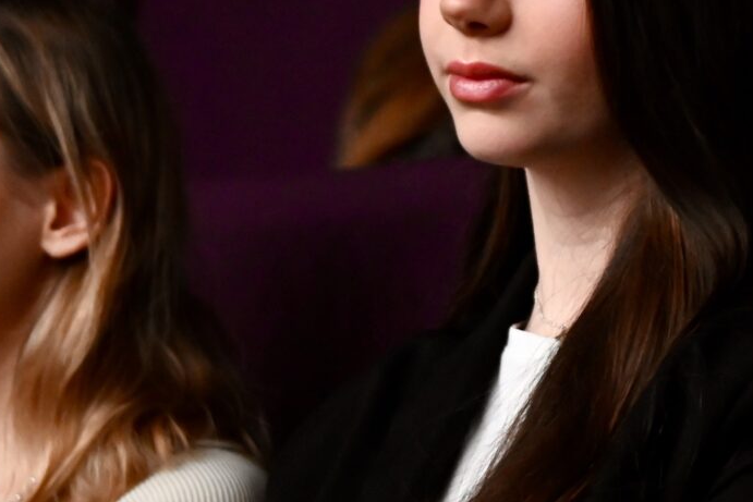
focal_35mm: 215
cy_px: 266
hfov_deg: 9.5
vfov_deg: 6.4
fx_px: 4498
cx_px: 595
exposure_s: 1/100
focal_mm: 58
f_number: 2.8
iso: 2500
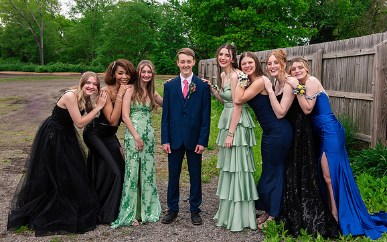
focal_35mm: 43
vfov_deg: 29.8
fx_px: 453
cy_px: 115
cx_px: 194
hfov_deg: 46.2
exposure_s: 1/200
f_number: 8
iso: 400
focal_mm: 42
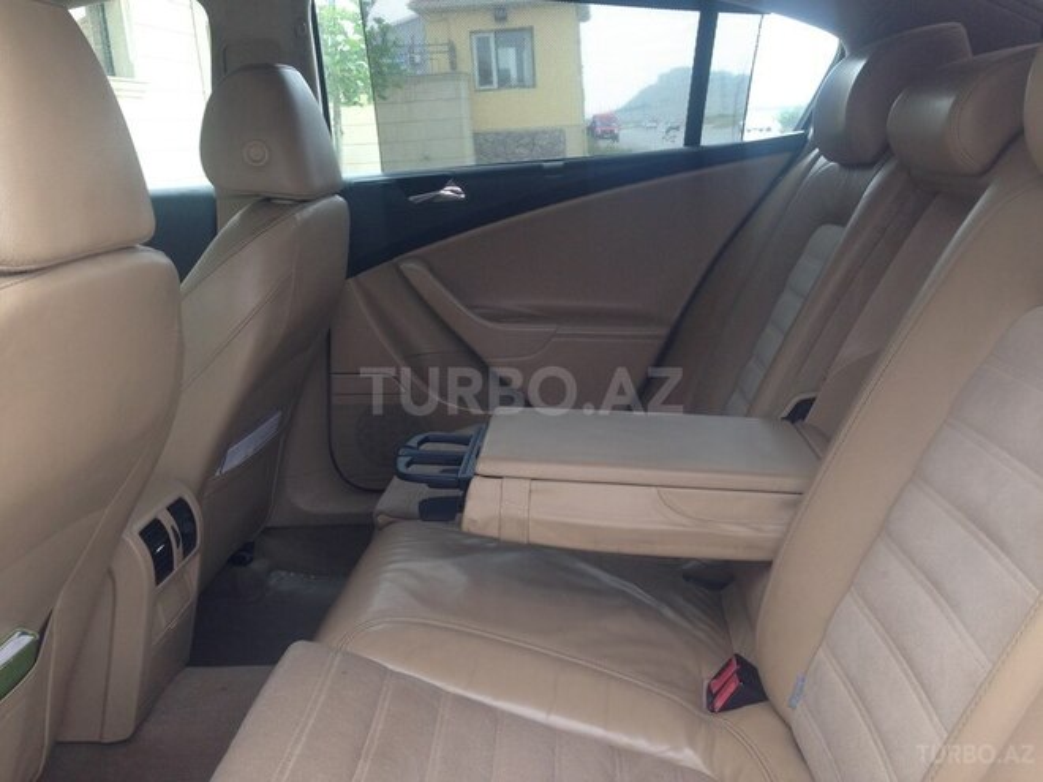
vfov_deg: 42.9
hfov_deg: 55.4
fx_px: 994
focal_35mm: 33
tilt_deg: -15.1
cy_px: 391
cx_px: 522
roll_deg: +3.2
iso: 50
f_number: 2.4
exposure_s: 1/120
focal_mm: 4.12
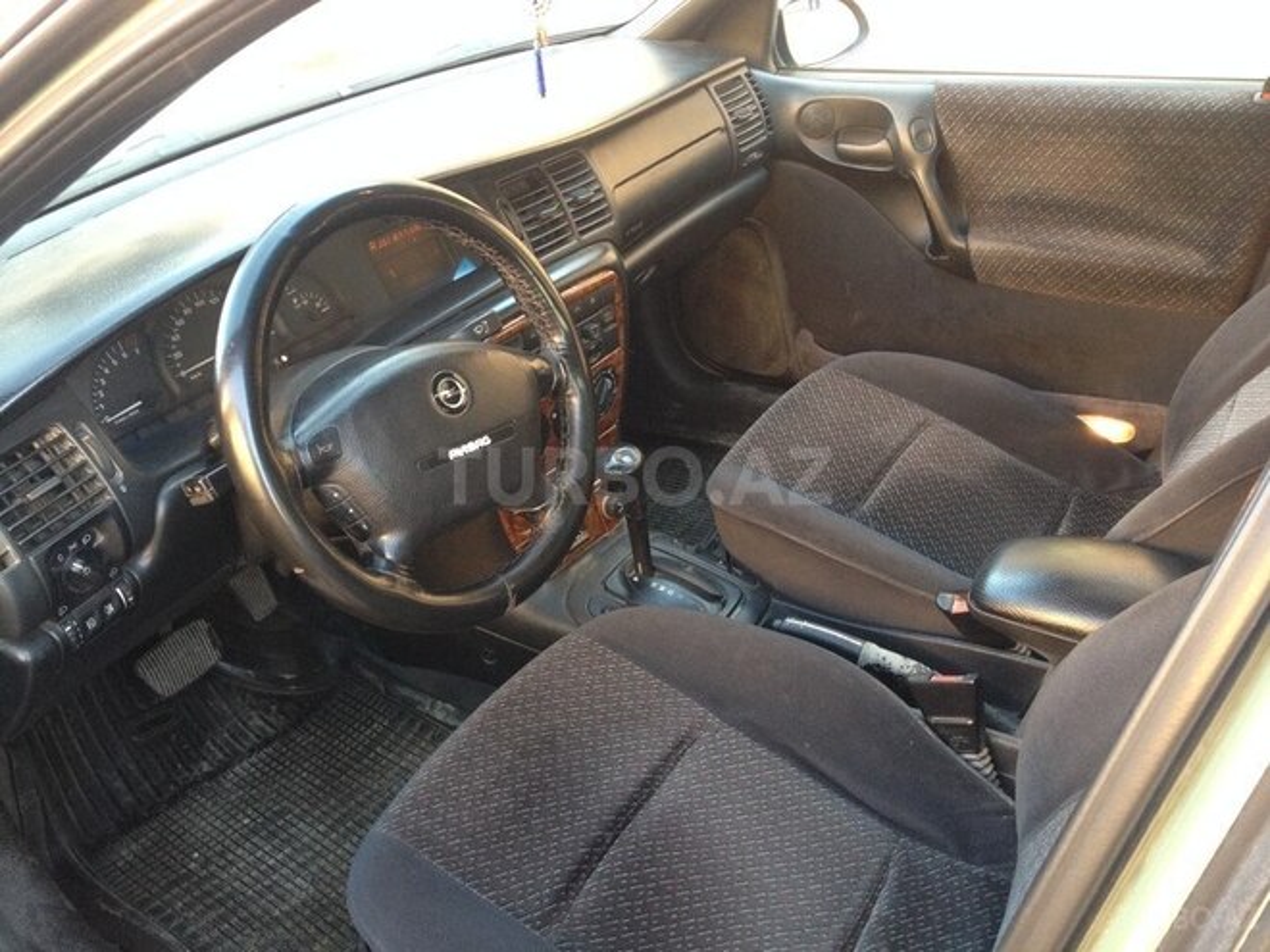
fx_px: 1284
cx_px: 635
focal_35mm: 35
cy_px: 476
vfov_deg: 40.7
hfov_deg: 52.6
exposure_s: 1/20
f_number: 2.4
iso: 125
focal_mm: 4.28
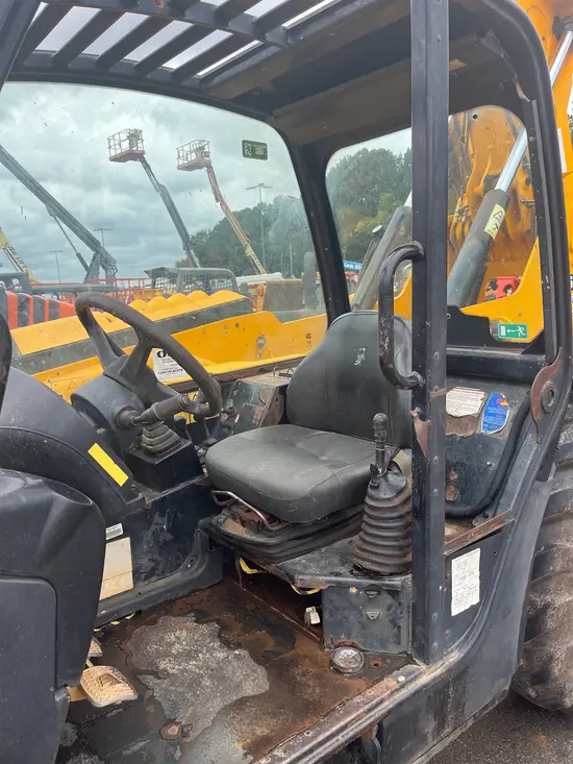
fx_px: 574
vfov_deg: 67.3
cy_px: 382
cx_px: 286
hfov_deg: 53.1
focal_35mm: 26
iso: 50
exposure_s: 1/913
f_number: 1.6
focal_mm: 5.1
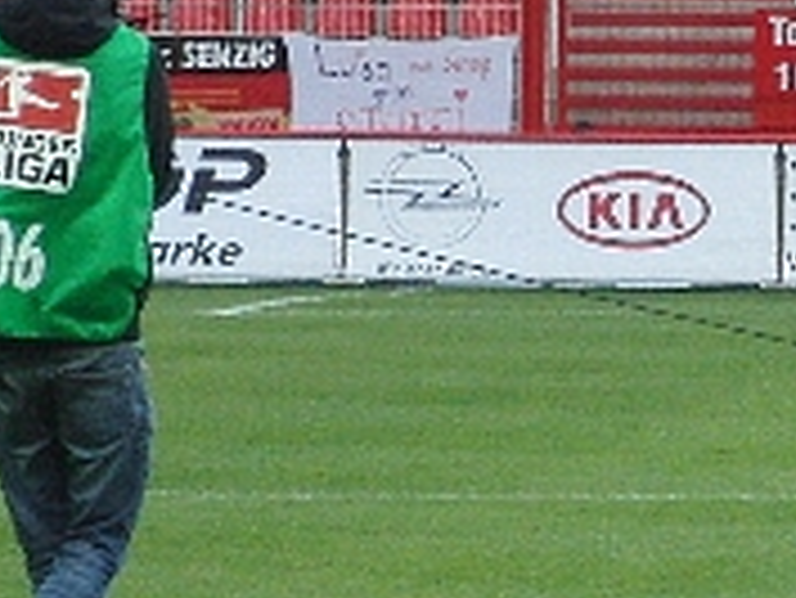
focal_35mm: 726
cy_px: 274
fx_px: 16706
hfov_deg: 2.7
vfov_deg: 2.1
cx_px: 459
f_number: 4.5
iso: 400
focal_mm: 32.1
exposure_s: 1/250
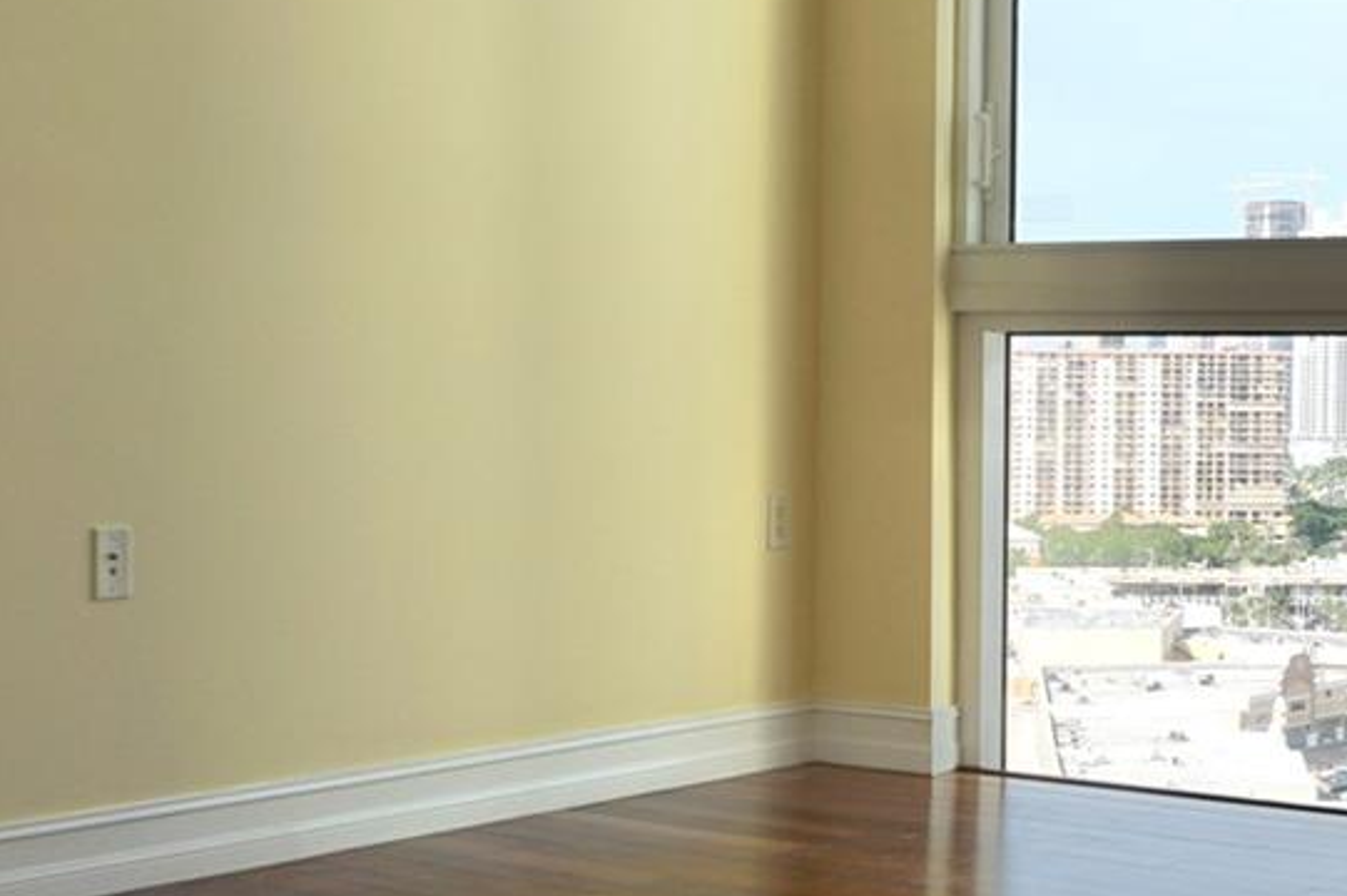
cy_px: 413
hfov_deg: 28.2
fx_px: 2655
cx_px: 951
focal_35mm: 71
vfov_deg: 19.2
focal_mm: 16
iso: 100
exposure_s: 1/125
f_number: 8
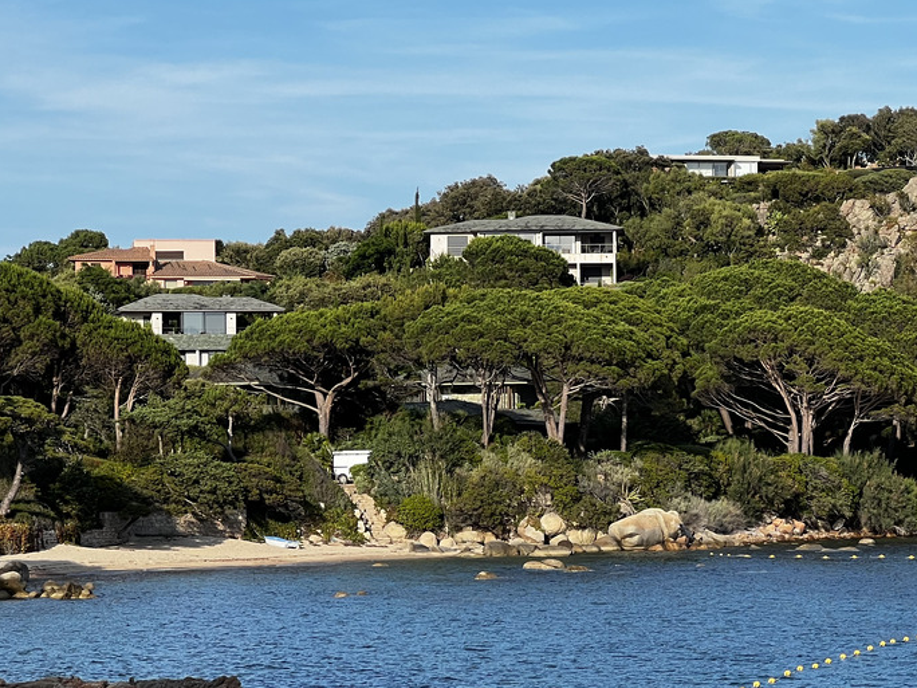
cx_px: 566
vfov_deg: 11.0
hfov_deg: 14.6
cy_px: 546
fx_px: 3576
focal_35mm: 135
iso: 32
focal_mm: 9
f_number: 2.8
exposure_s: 1/490
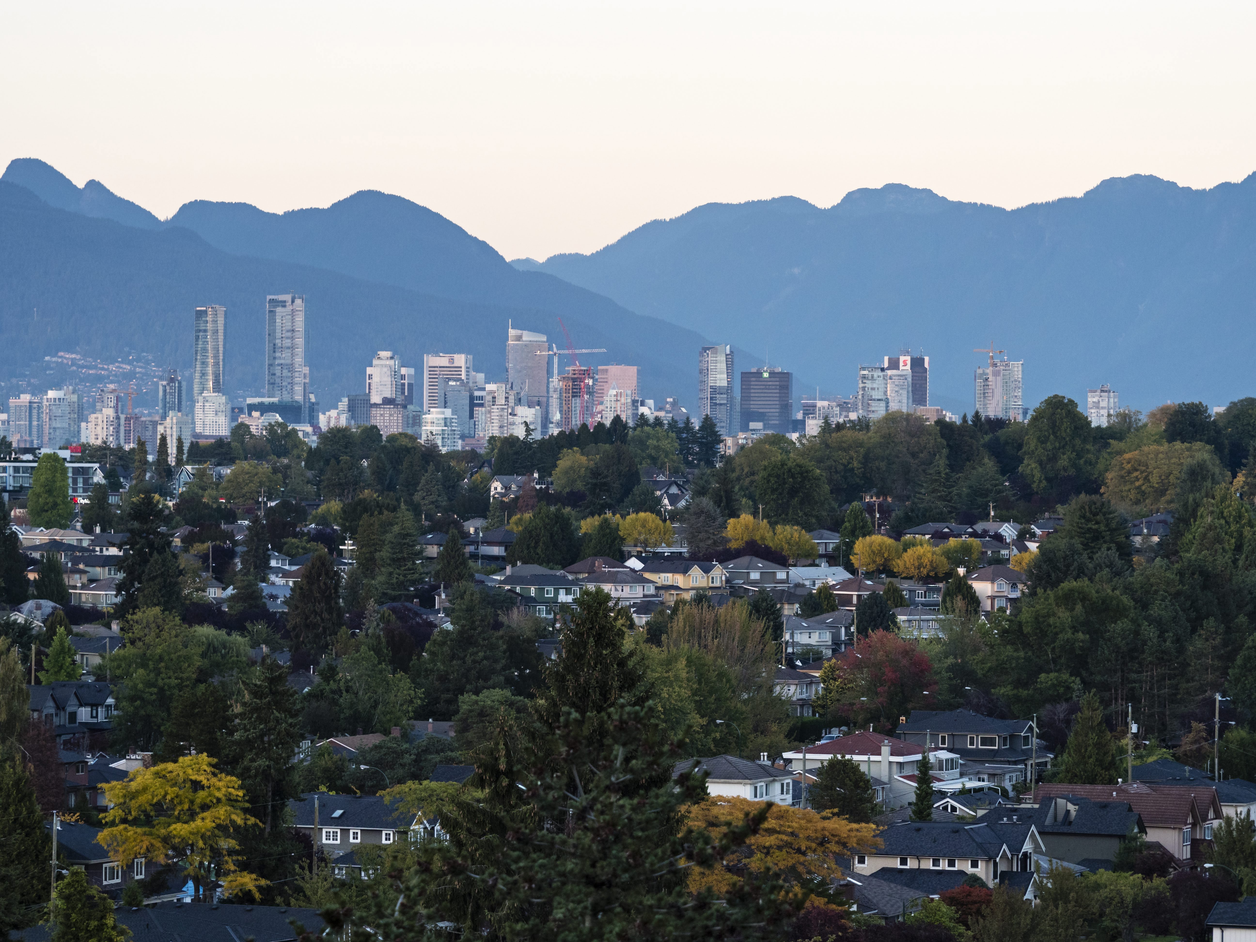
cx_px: 628
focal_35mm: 146
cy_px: 471
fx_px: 5297
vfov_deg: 10.2
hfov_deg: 13.5
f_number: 3.5
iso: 800
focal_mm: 73
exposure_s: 1/500
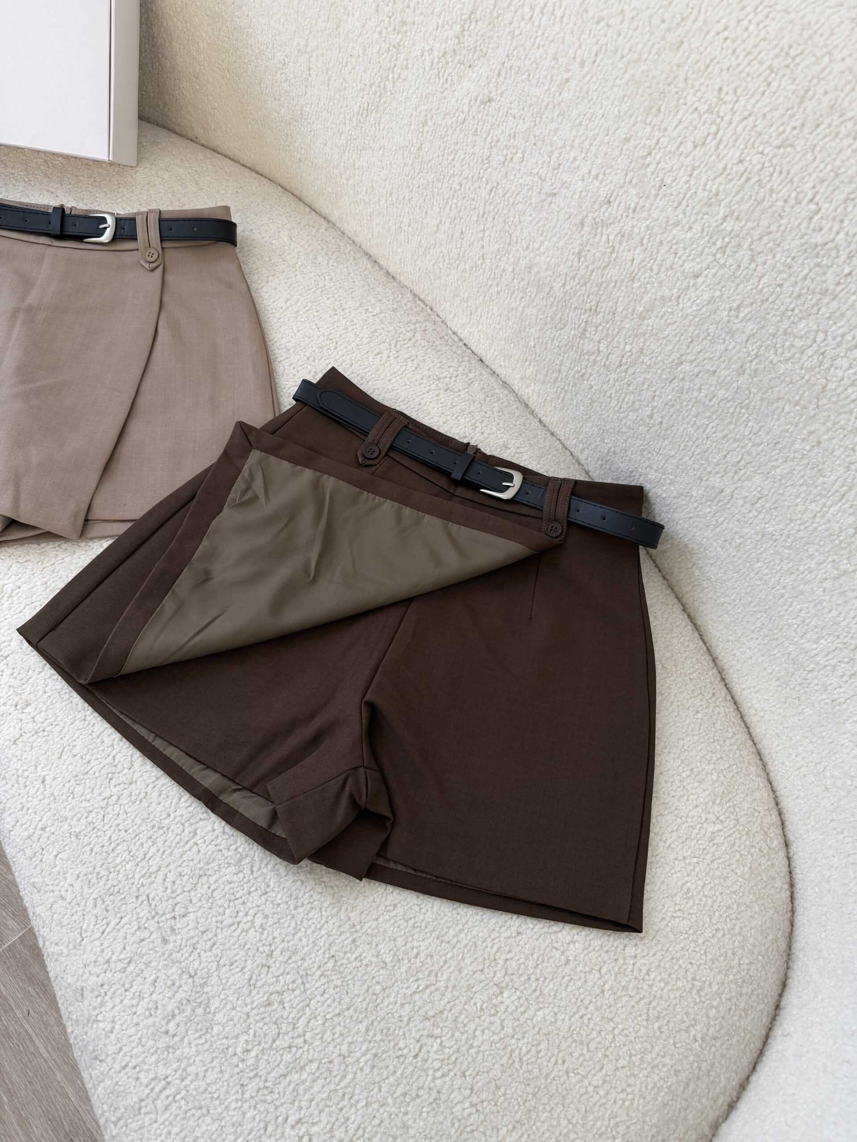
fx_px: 792
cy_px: 571
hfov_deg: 56.8
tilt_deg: -60.8
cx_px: 428
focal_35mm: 24
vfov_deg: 71.6
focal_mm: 6.76
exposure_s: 1/100
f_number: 1.78
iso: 125
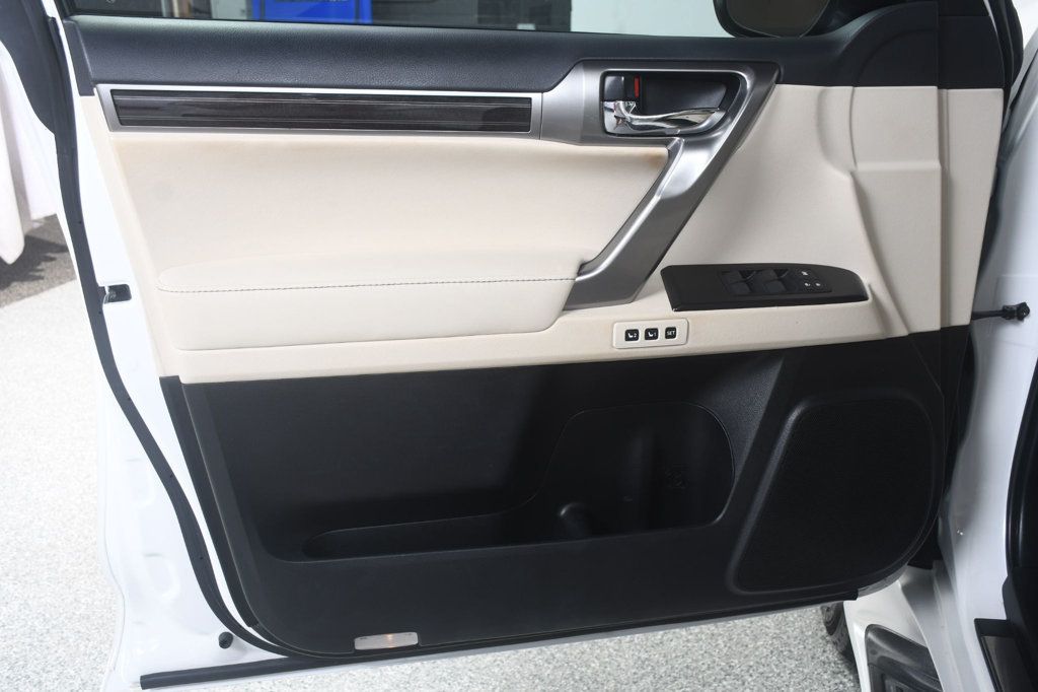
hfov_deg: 55.8
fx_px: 980
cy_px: 346
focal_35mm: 34
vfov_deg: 38.9
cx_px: 519
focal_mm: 23
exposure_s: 1/200
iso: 100
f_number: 5.6
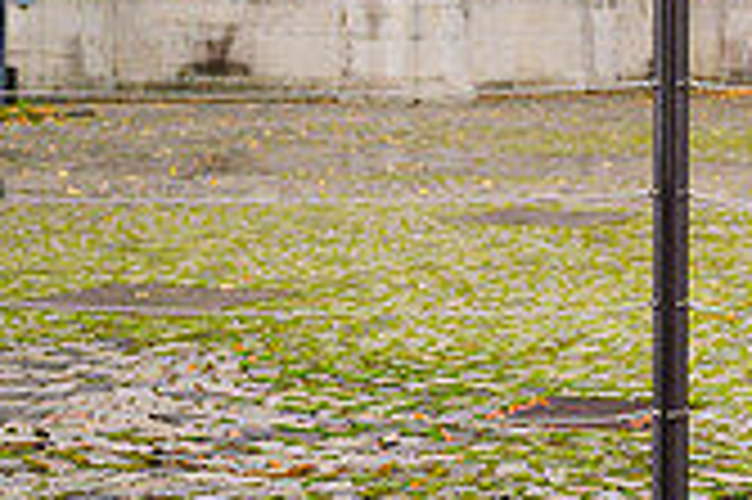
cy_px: 45
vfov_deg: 11.7
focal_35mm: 116
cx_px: 946
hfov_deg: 16.8
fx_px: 2421
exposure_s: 1/800
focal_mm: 33.5
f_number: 3.2
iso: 400
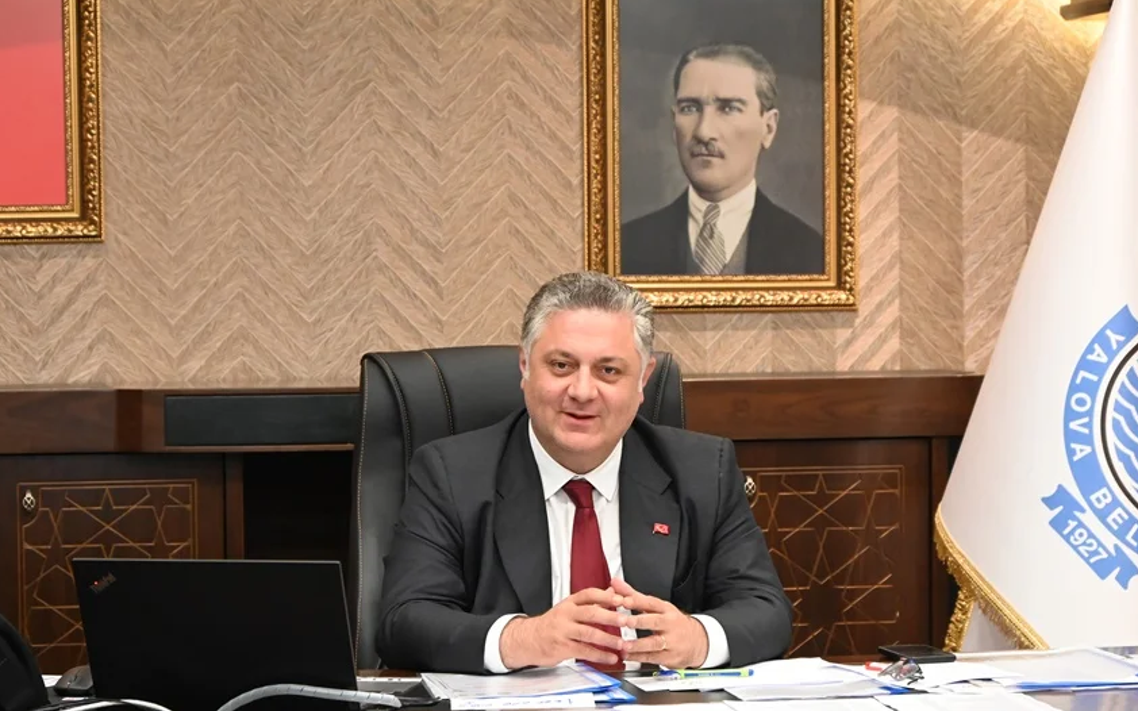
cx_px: 578
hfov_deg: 17.2
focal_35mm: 121
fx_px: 3752
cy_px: 436
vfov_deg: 10.8
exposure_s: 1/125
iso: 8000
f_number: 6.3
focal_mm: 100
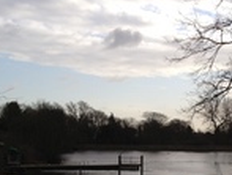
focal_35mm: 83
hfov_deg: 23.1
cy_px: 177
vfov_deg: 17.4
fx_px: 558
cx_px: 189
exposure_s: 1/935
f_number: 2.4
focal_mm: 4.28
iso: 64
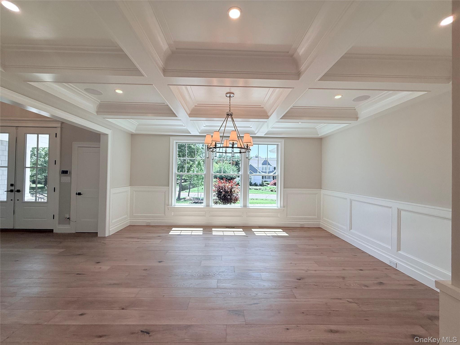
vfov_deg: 85.7
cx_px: 230
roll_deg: -1.9
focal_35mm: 14
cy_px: 172
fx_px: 186
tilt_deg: +0.9
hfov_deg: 102.1
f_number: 2.2
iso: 64
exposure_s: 1/535
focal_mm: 2.22
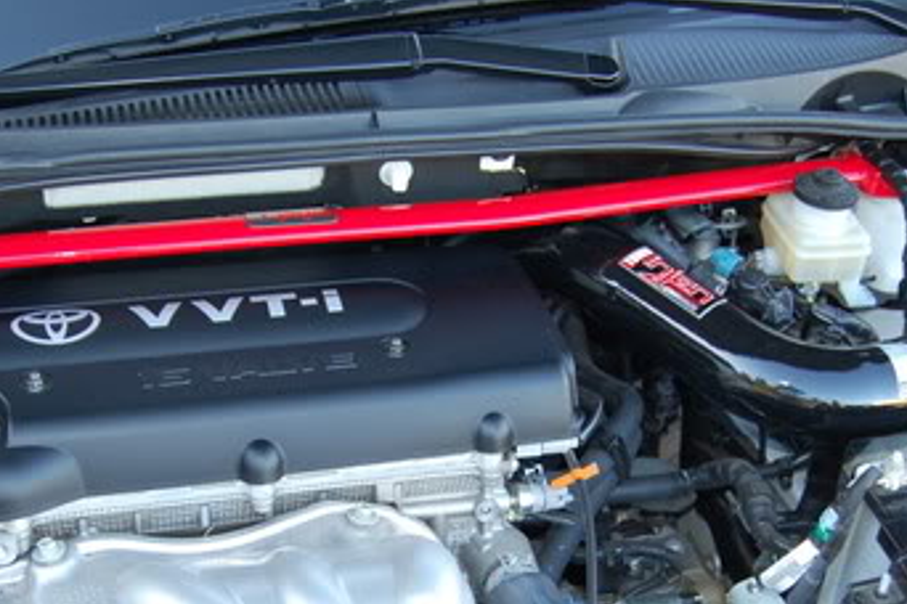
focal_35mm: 56
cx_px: 370
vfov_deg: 23.9
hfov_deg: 35.5
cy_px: 449
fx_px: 1411
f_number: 3.8
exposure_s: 1/60
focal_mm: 20
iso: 400
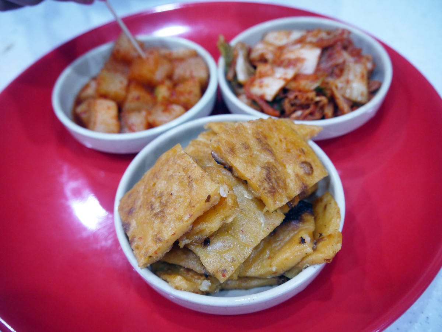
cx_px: 221
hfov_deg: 63.4
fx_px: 358
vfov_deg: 49.7
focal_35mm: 28
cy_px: 166
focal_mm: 14
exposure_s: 1/60
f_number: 3.5
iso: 800
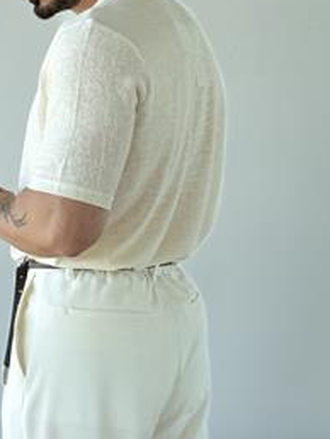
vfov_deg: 19.7
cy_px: 105
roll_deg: -0.3
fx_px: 1256
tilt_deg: +1.9
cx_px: 77
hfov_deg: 14.9
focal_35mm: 99
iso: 80
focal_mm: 6.76
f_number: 1.78
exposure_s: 1/578
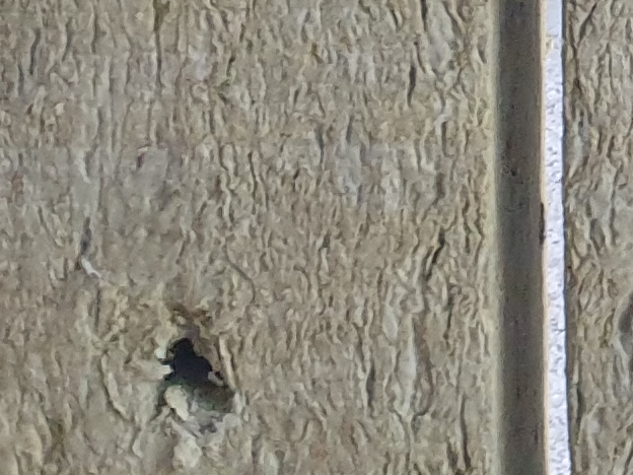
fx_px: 3072
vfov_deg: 8.4
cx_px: 1159
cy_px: -466
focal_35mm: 168
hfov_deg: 11.0
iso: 320
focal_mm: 4.3
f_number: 2.4
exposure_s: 1/50
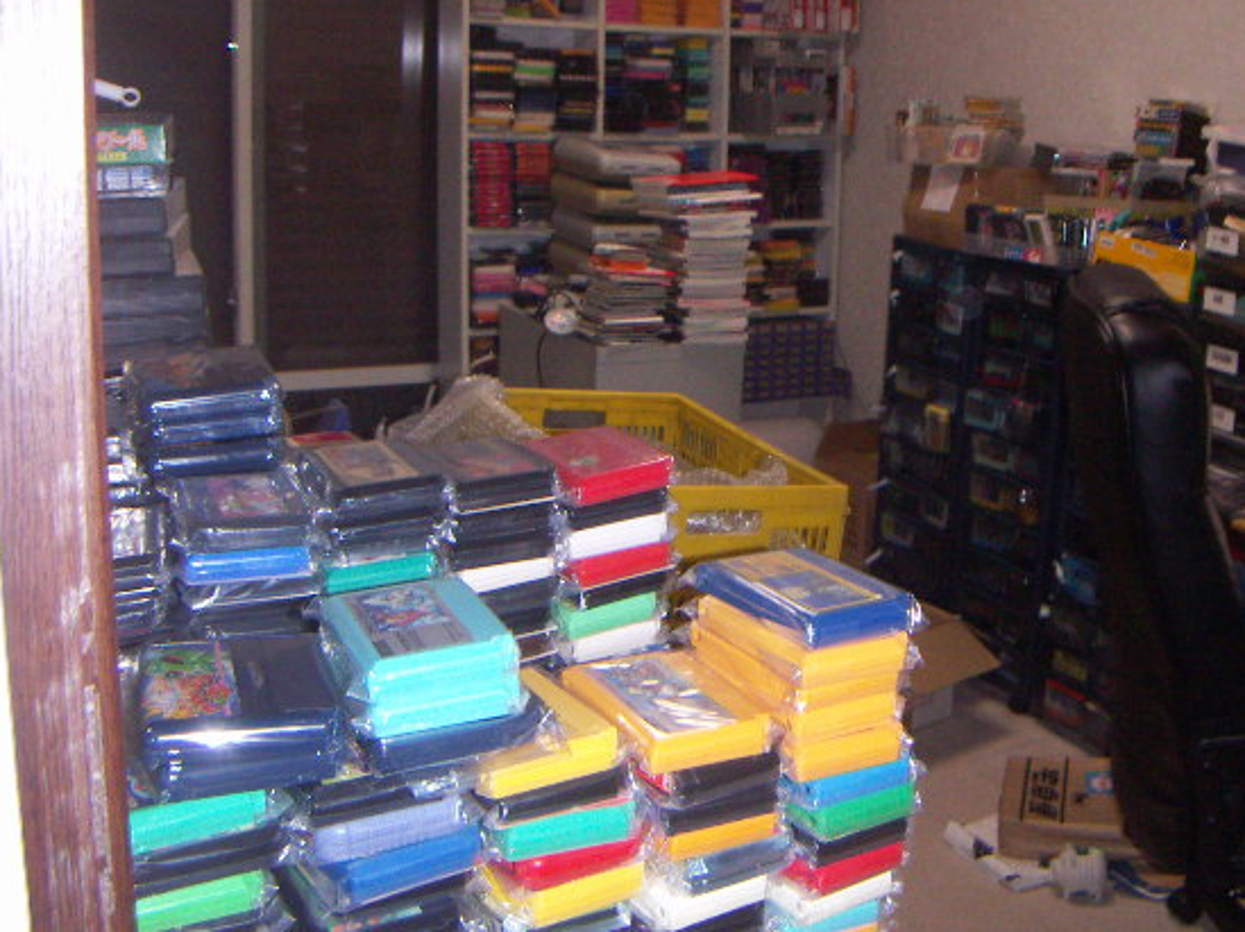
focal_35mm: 42
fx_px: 1510
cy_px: 408
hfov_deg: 44.7
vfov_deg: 34.3
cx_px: 714
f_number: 2.8
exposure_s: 1/50
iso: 200
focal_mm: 4.7
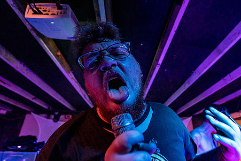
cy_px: 85
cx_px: 141
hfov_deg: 89.2
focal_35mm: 18
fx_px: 121
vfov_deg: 67.4
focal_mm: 14
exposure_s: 1/250
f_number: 2.8
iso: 3200
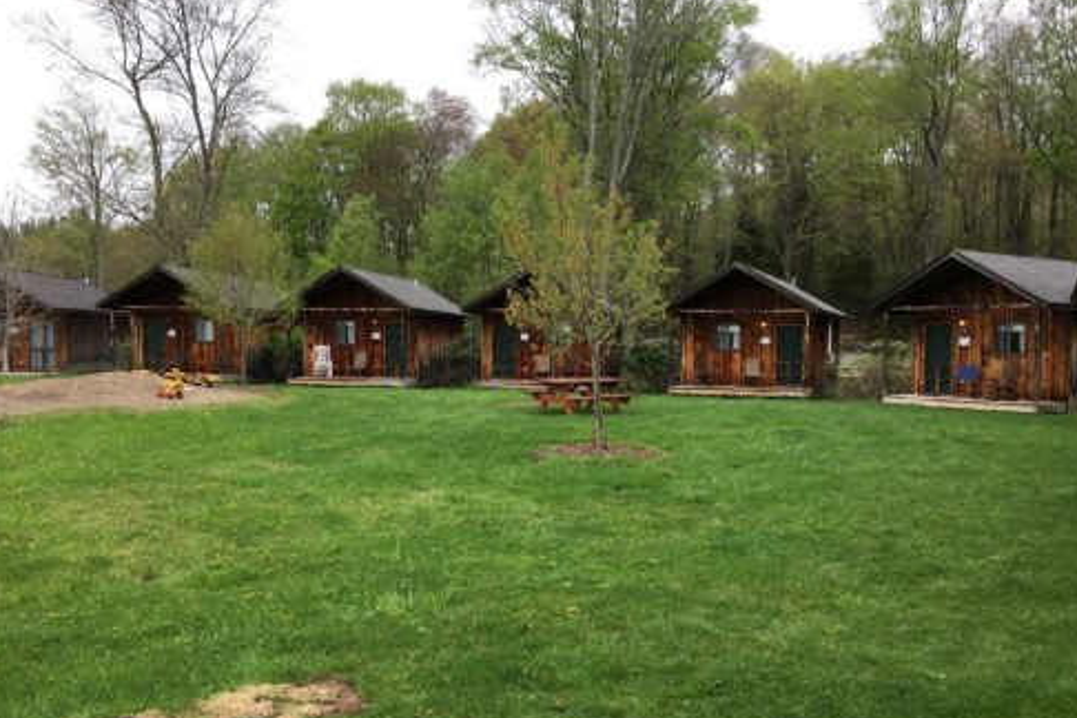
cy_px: 387
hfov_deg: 60.3
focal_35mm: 31
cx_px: 543
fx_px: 927
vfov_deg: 42.3
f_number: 2.2
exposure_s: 1/234
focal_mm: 4.15
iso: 25
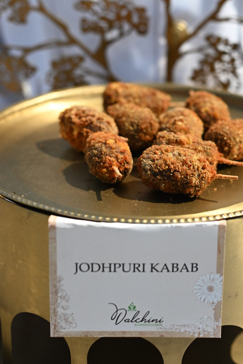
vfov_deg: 22.8
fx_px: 901
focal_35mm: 89
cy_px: 130
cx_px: 150
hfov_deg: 15.3
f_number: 2.8
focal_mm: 50
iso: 800
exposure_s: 1/250
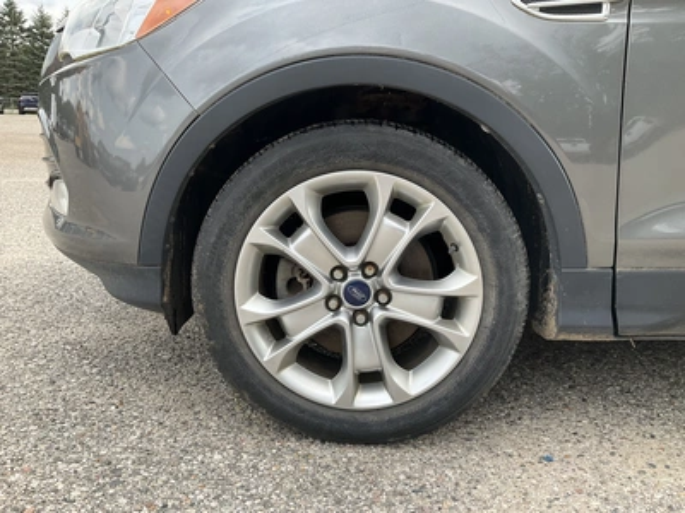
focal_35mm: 29
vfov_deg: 48.2
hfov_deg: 61.7
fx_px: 574
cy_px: 256
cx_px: 342
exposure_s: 1/375
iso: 25
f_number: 1.8
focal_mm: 3
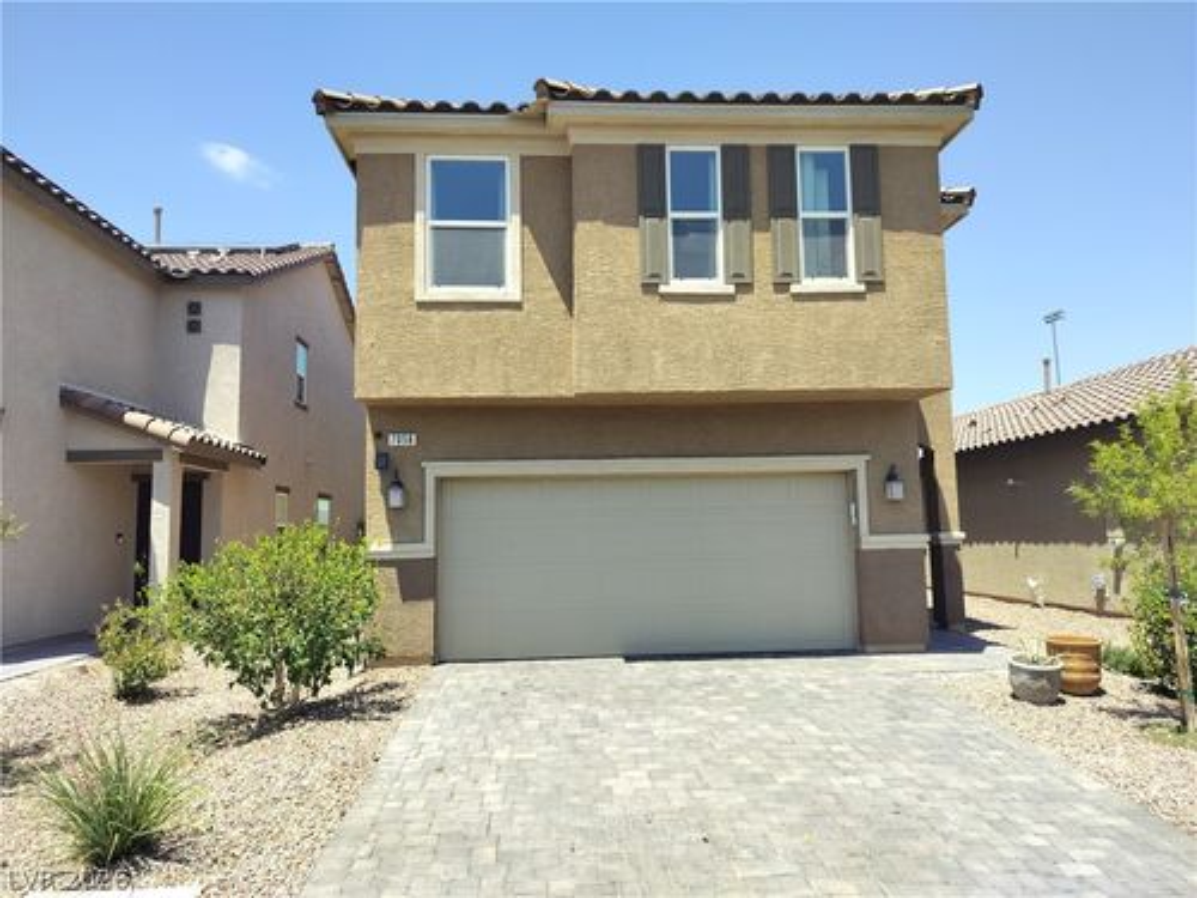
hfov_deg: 71.6
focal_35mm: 24
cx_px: 598
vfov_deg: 56.8
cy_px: 449
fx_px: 830
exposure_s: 1/574
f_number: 1.7
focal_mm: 5.24
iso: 50
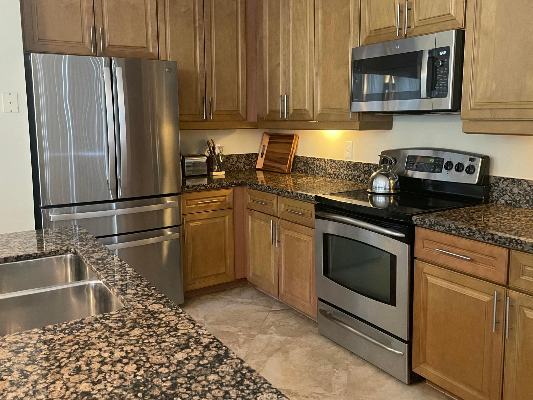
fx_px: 493
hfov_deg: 56.8
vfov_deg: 44.1
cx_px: 261
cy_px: 178
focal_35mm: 32
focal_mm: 4.2
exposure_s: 1/60
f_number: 1.6
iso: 400
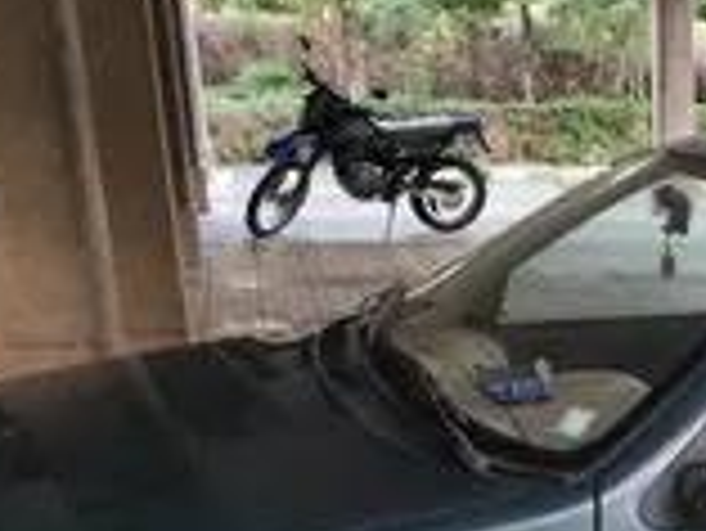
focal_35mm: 66
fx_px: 1347
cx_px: 800
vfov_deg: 21.2
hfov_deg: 26.7
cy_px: 585
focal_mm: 6.19
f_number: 1.65
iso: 400
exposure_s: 1/50
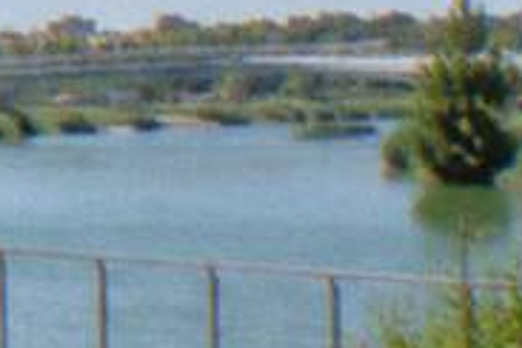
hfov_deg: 8.4
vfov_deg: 6.3
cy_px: 46
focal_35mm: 219
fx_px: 3175
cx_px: -841
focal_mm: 40
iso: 100
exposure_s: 1/125
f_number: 11
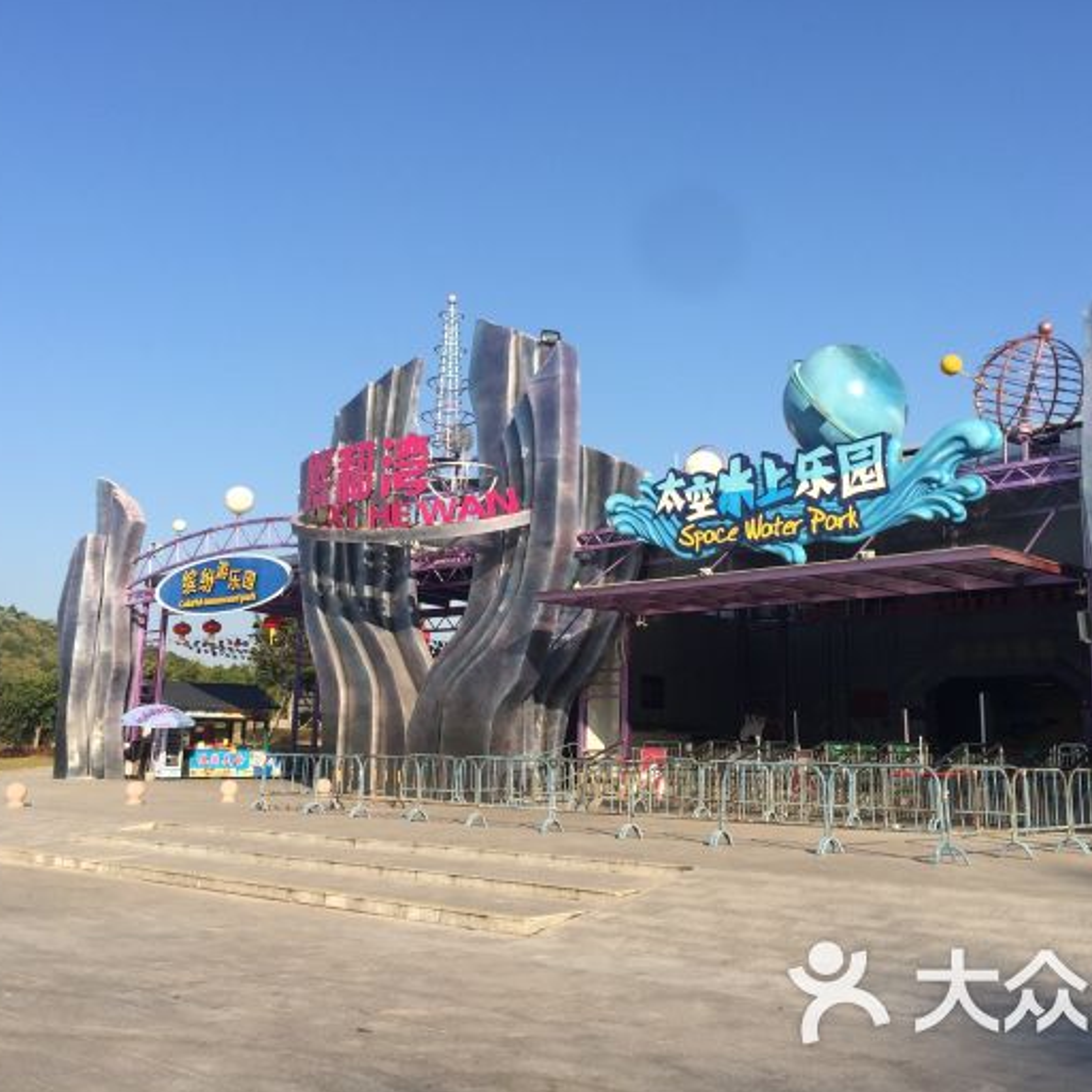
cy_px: 544
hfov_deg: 47.2
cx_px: 577
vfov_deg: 47.2
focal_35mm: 35
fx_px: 1249
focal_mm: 4.15
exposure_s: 1/1412
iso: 32
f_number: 2.2
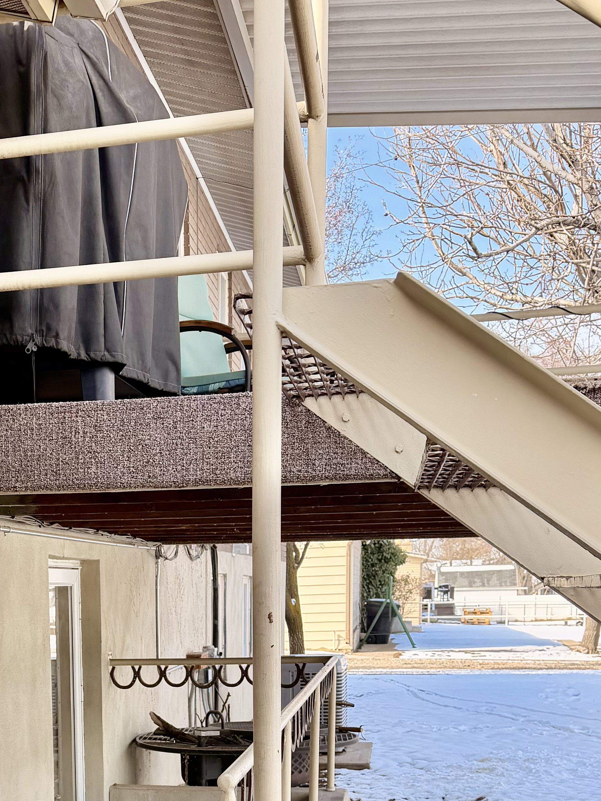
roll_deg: +0.9
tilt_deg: -8.8
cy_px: 753
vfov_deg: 34.3
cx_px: 71
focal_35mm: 52
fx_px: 1204
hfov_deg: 27.1
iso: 100
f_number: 1.78
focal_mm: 6.76
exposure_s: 1/813
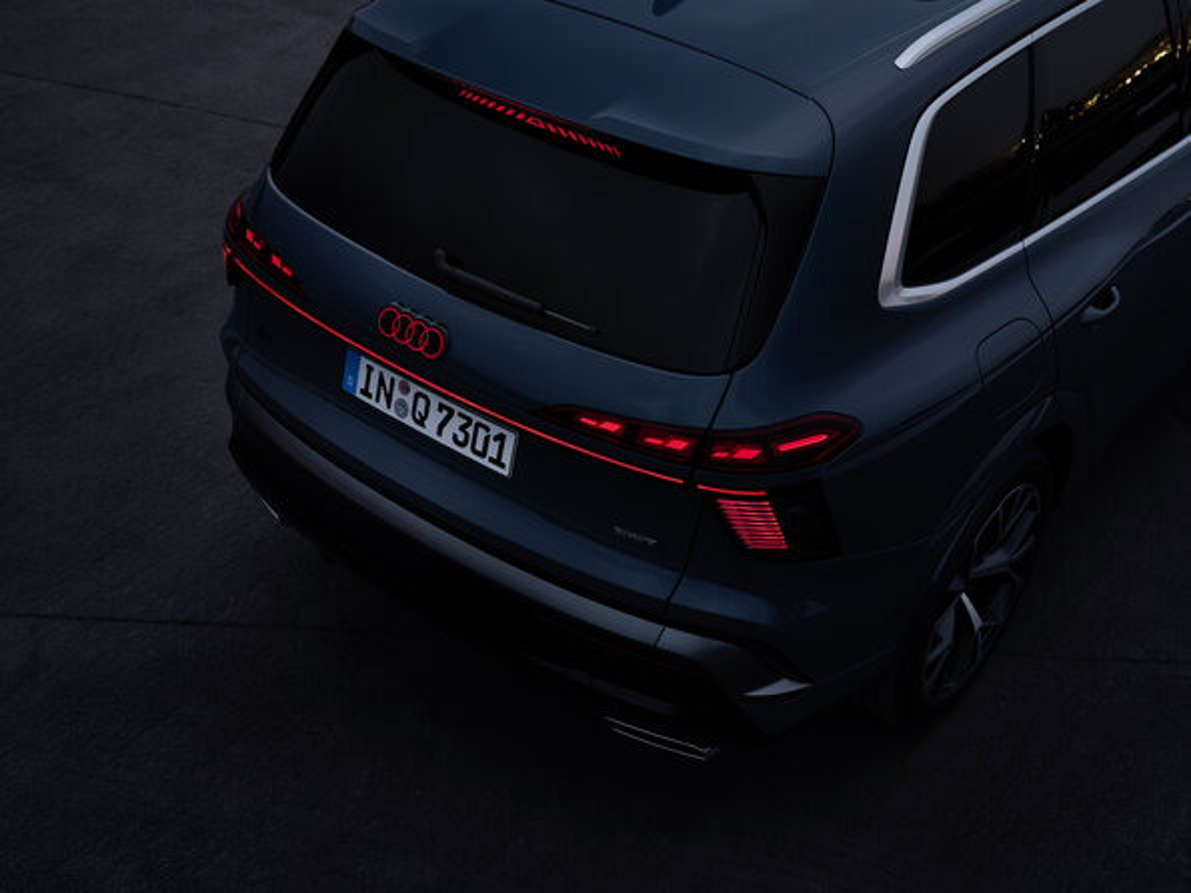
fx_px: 1548
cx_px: 596
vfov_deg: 32.2
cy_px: 446
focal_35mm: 45
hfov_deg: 42.1
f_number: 5.6
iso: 400
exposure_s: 1/50
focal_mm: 57.5
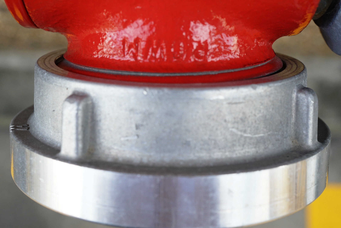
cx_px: 170
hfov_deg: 54.4
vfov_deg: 37.9
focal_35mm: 35
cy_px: 114
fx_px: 332
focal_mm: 35
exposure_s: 1/125
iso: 800
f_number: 6.3
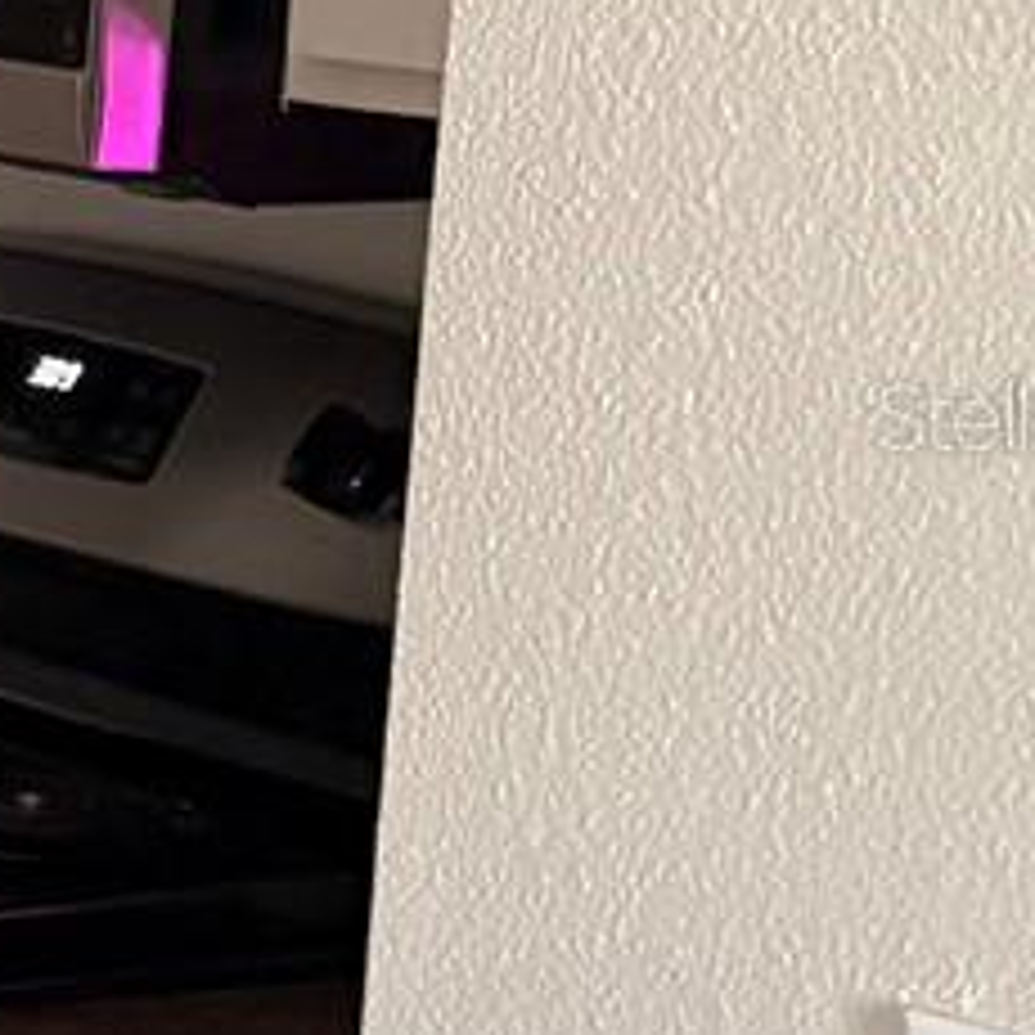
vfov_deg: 10.9
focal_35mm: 160
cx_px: -2300
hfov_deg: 8.6
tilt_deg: -8.5
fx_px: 5412
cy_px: 414
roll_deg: -0.8
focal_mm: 5.96
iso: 320
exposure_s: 1/60
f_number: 1.6
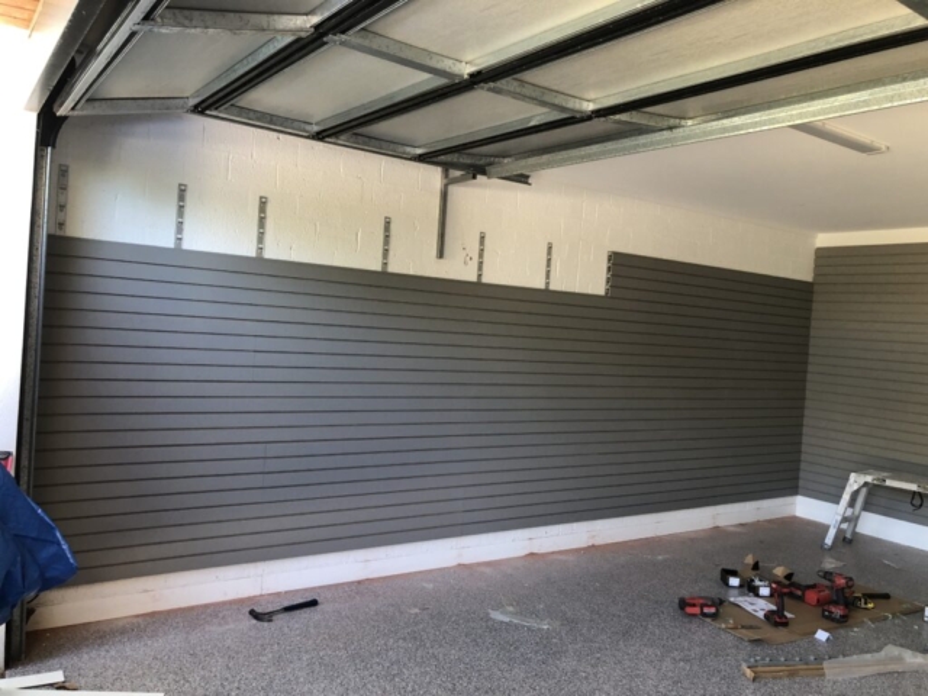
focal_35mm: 28
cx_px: 464
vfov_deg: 49.7
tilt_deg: -0.6
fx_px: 751
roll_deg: -4.0
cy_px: 348
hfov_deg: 63.4
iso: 32
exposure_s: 1/30
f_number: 1.8
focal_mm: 4
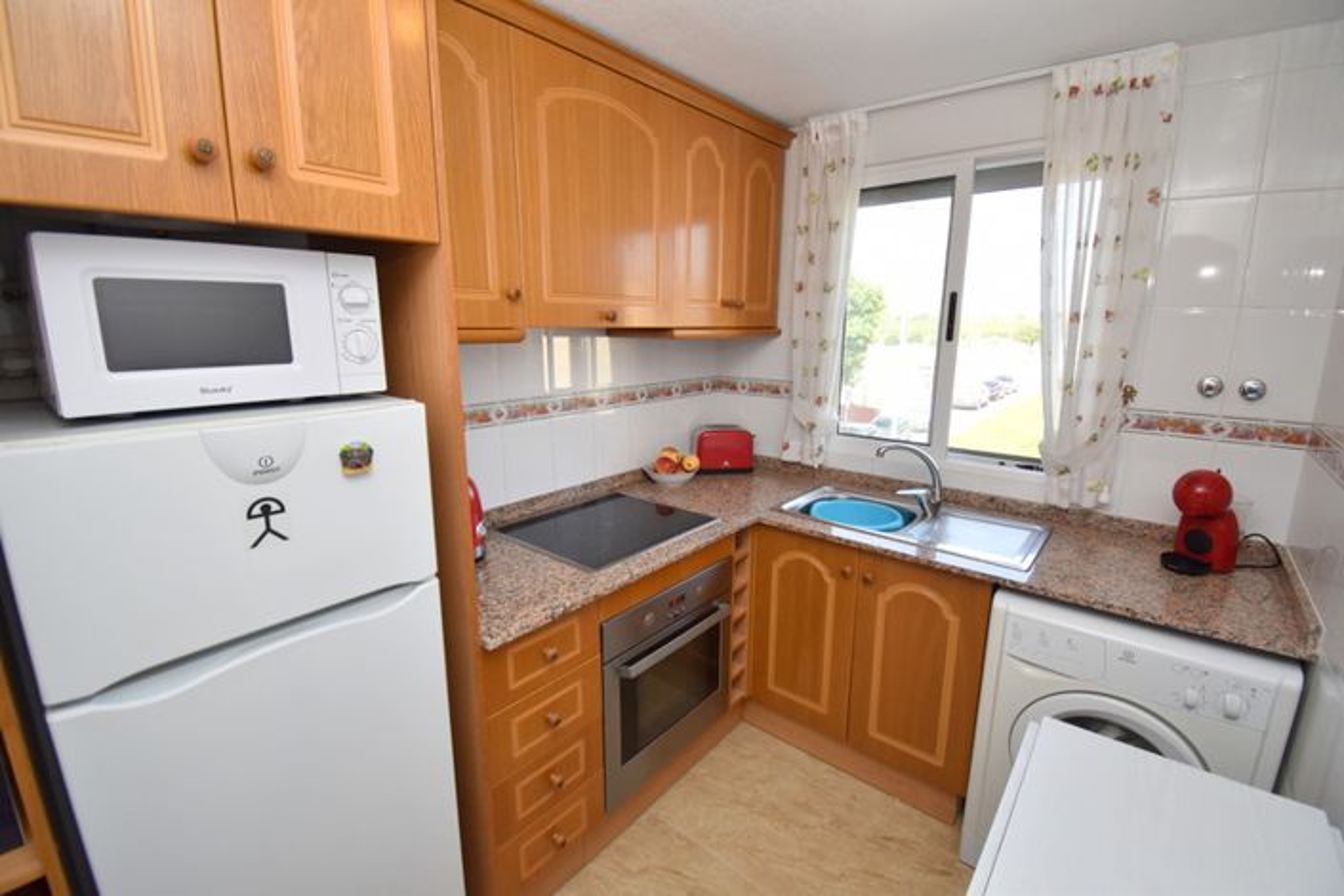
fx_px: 560
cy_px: 448
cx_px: 672
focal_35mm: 15
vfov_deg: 77.3
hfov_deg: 100.4
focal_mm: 10
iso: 560
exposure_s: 1/250
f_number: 4.5
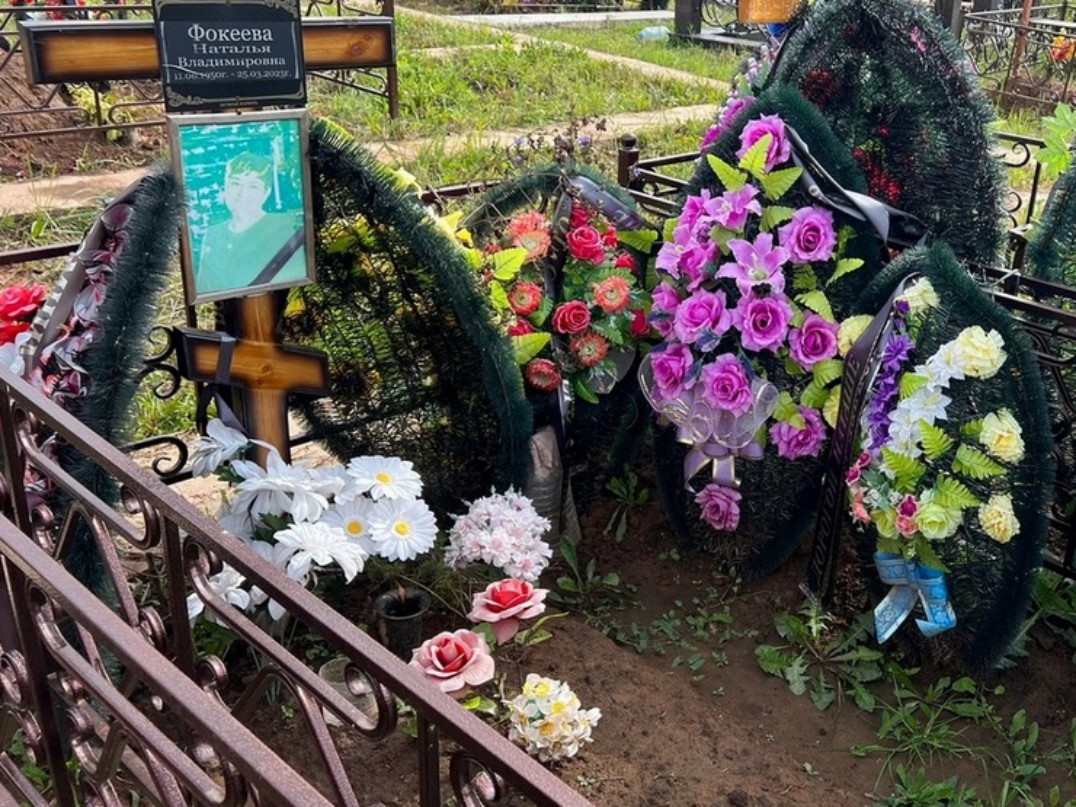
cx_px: 734
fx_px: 1119
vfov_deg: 39.6
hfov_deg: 50.3
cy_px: 368
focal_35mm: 36
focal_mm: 5.7
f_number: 1.5
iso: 50
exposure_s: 1/1068
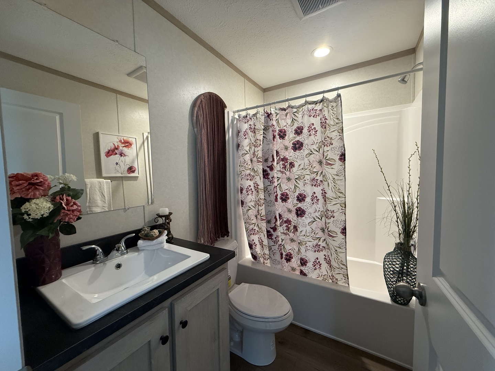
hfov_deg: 102.1
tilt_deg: -2.7
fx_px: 200
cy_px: 186
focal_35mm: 14
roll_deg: +0.8
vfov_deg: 85.7
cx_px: 248
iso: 320
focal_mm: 2.22
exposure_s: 1/120
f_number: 2.2
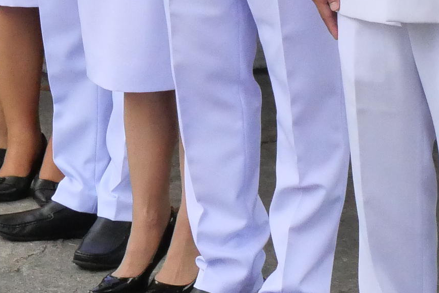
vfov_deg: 5.6
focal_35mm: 241
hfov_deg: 8.5
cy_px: -211
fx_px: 2940
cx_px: -64
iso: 3200
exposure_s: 1/1600
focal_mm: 27
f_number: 9
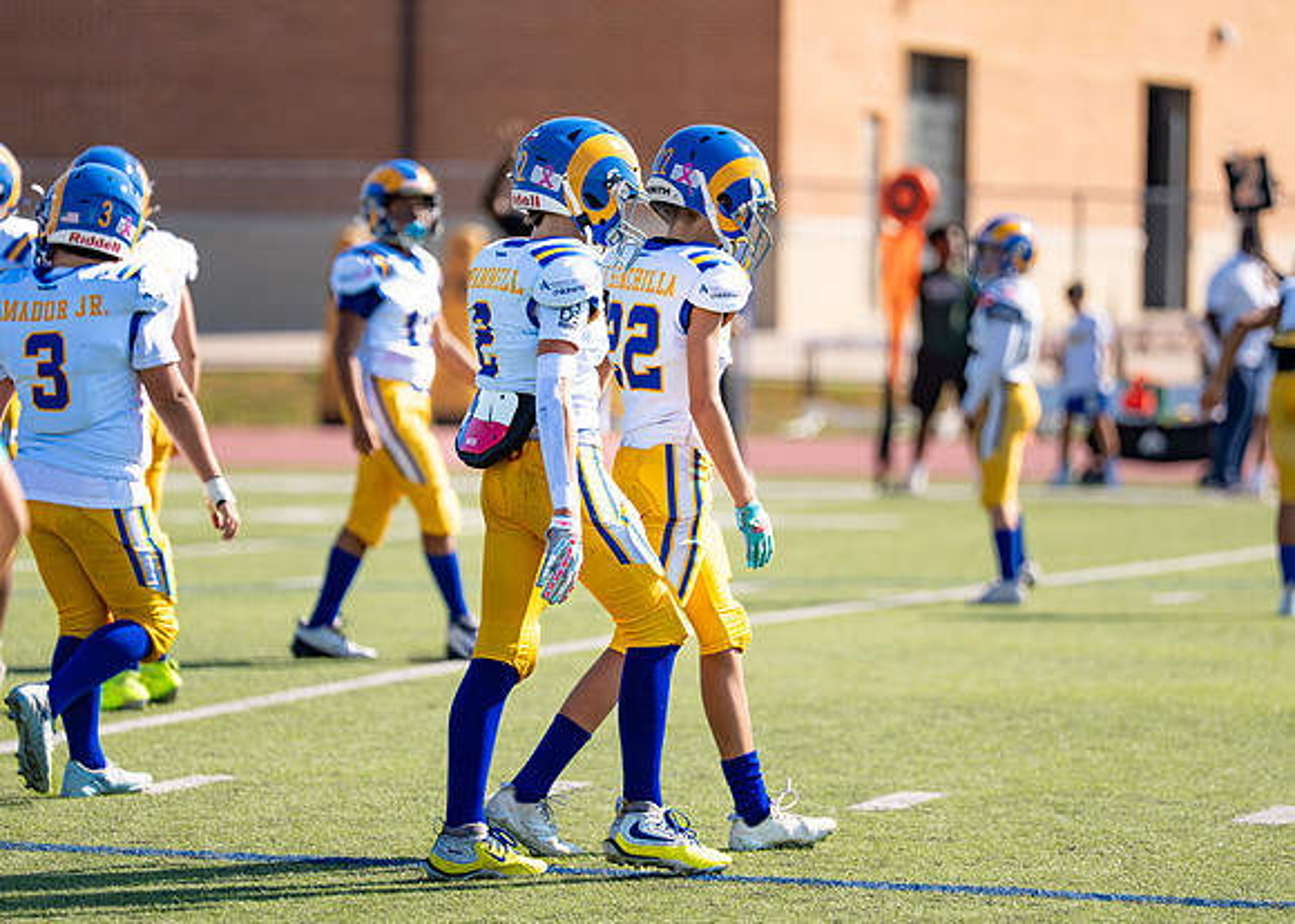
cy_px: 408
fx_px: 7972
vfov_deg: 6.6
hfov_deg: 9.3
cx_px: 625
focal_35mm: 217
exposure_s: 1/2000
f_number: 2.8
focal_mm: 175
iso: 100
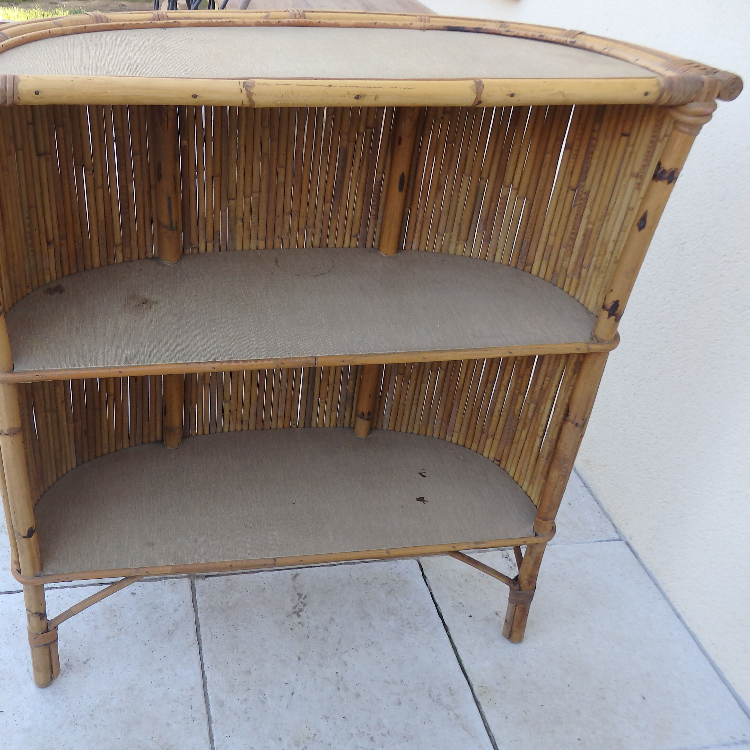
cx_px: 251
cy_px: 393
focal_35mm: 33
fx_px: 809
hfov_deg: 48.9
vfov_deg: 49.7
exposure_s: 1/80
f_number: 3
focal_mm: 4.5
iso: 125
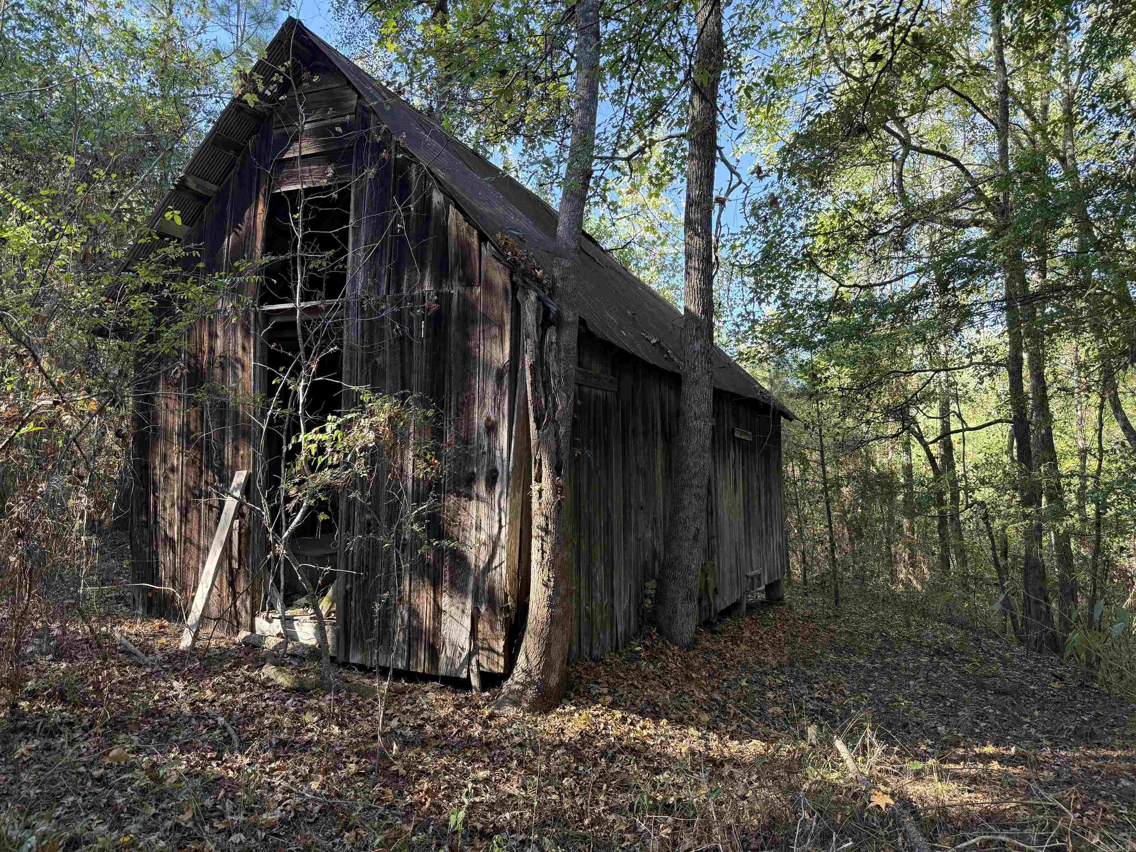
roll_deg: -1.4
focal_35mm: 24
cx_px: 568
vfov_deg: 56.8
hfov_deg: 71.6
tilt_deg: +3.5
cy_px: 426
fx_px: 788
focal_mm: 6.76
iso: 200
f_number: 1.78
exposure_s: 1/232
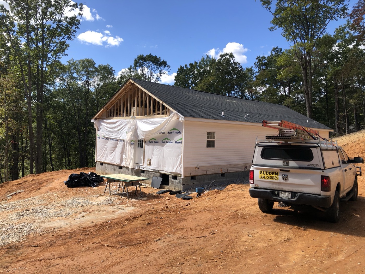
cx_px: 182
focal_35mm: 28
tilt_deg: -0.5
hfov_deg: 63.4
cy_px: 137
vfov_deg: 49.7
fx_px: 295
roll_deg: -1.3
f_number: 1.8
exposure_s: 1/1333
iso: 20
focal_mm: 3.99
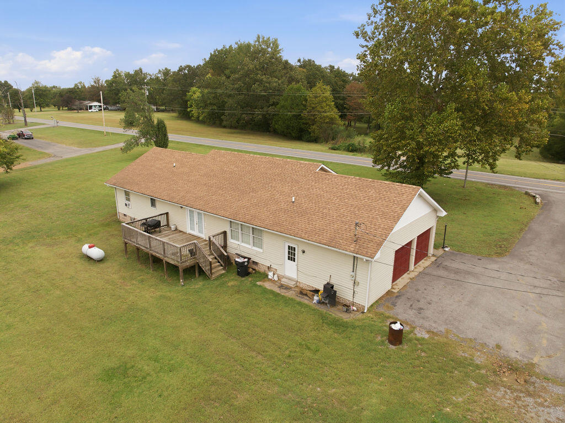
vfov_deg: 56.8
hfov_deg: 71.6
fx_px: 392
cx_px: 282
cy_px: 212
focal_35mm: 24
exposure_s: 1/640
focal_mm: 12.3
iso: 130
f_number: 2.8
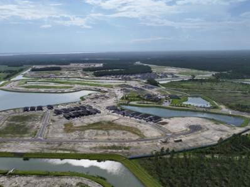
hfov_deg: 61.2
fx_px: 209
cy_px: 88
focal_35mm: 29
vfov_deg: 48.1
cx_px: 100
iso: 140
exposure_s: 1/5000
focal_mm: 12.29
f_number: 2.8
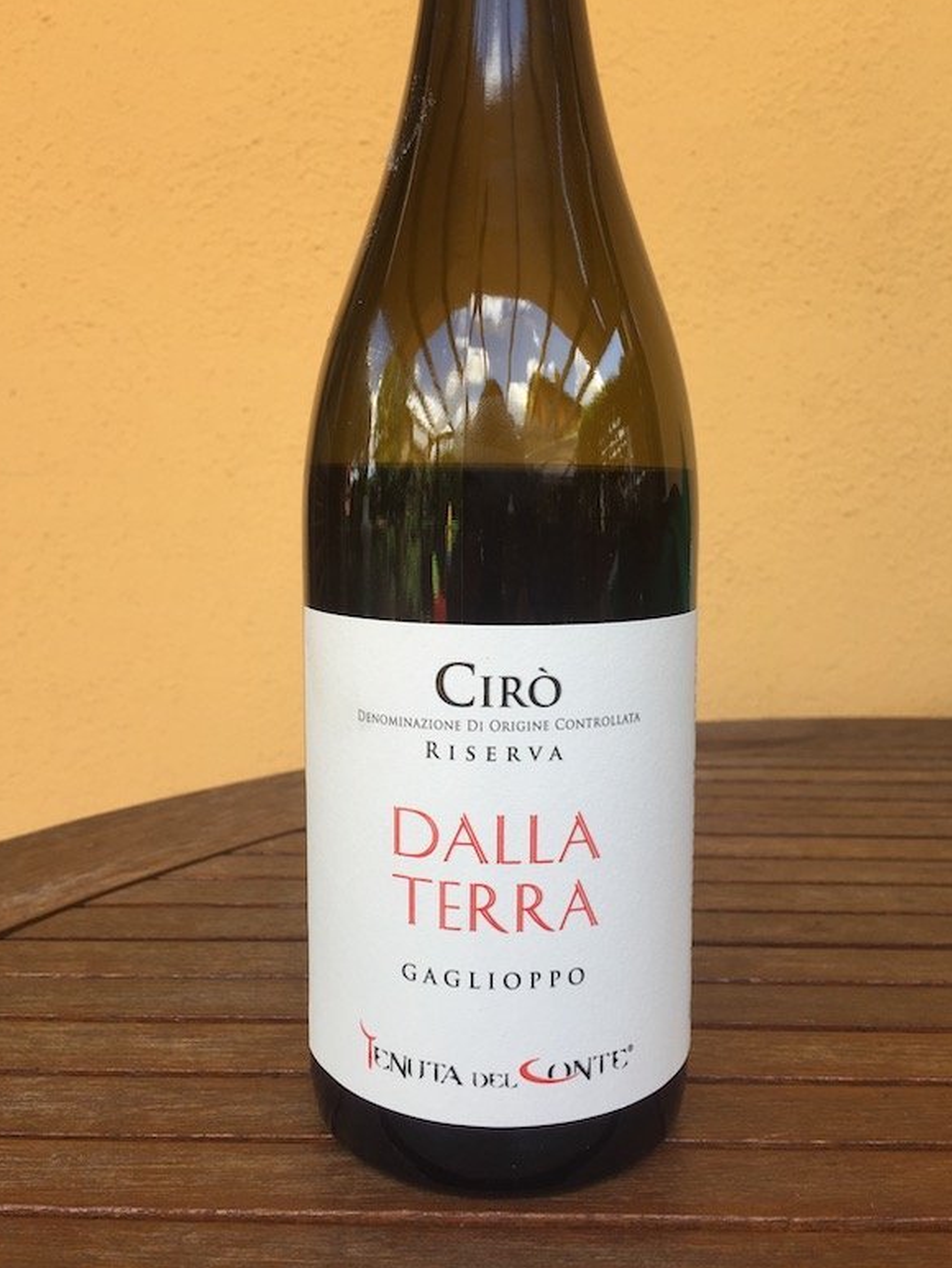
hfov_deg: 46.8
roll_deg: -0.2
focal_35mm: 30
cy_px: 615
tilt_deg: -5.6
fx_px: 1100
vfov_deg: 59.9
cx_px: 478
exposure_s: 1/132
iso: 32
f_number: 2.2
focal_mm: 4.15
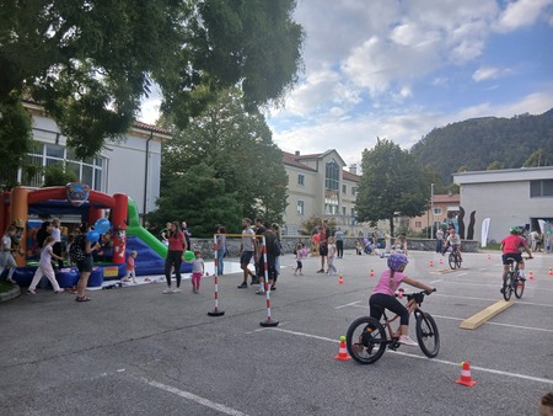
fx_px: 416
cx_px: 276
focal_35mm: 26
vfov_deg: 53.1
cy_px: 208
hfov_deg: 67.3
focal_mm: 3.98
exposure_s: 1/214
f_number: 1.8
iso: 20
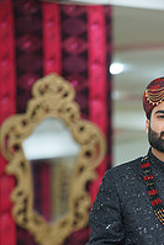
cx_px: 220
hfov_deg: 5.5
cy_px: 318
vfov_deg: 8.2
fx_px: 1692
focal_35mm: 248
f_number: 1.4
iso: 125
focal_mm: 85
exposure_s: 1/160
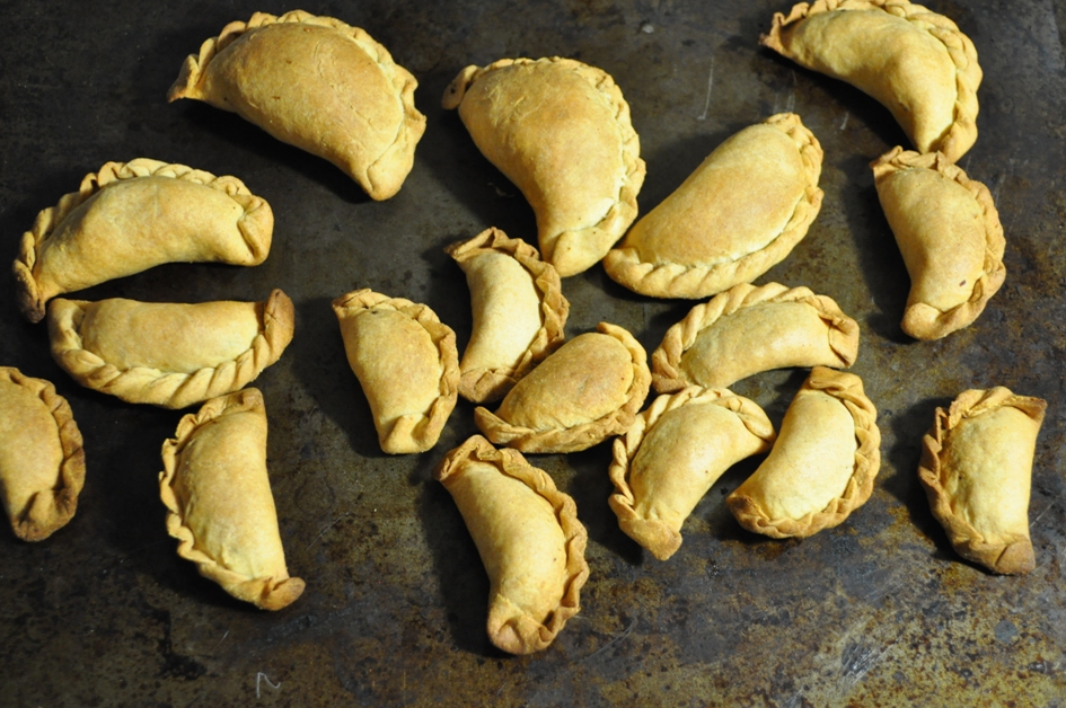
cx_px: 491
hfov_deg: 38.2
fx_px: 1538
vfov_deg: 25.9
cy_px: 333
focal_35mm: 52
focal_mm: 32
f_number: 4.8
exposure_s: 1/25
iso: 1600
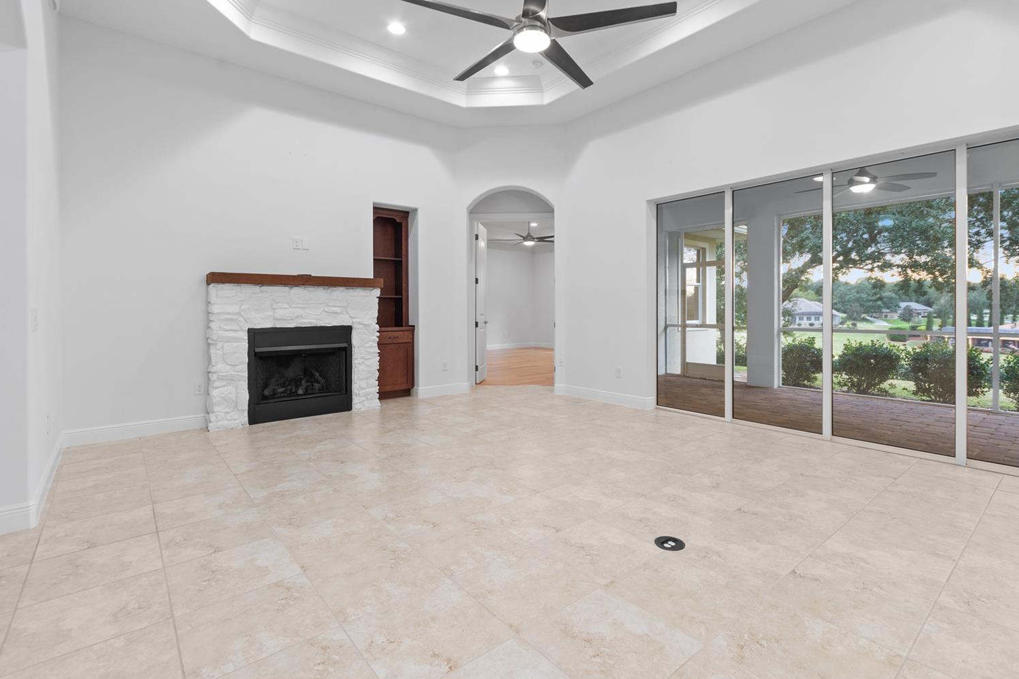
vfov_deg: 73.7
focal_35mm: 16
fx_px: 453
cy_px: 322
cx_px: 528
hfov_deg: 96.7
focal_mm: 10
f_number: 7.1
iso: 320
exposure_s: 1/5
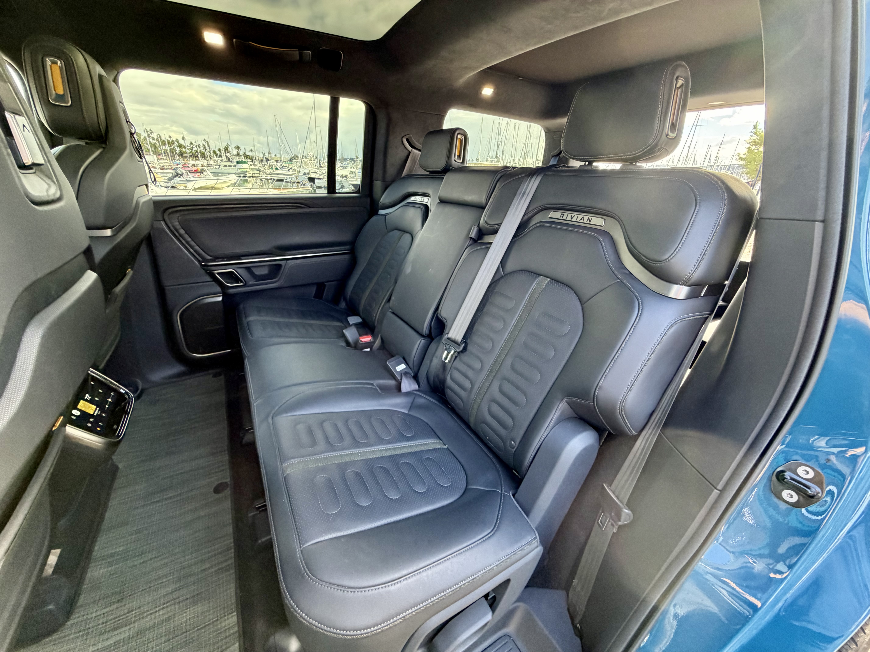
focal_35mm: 14
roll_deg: +0.0
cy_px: 326
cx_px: 435
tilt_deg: -24.2
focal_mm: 2.22
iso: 320
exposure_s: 1/121
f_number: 2.2
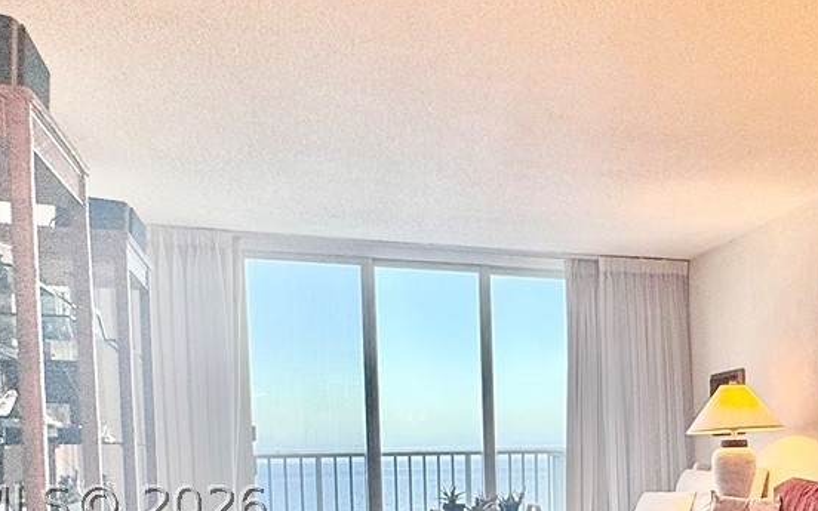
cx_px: 720
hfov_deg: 42.7
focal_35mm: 43
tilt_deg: -3.0
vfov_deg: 28.2
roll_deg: +0.3
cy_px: 504
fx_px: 959
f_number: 2.2
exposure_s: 1/120
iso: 125
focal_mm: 2.22
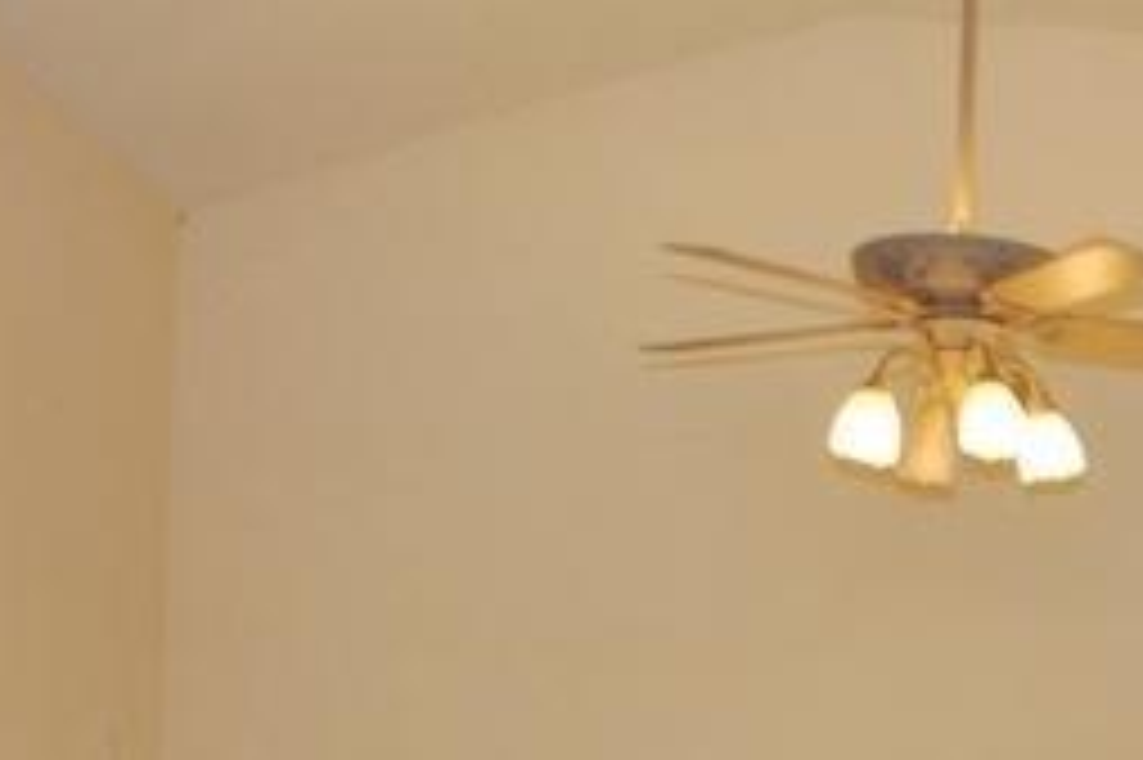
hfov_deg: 21.4
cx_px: 1539
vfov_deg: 15.3
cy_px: 969
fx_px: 2697
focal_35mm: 85
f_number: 4.5
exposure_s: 1/80
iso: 400
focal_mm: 18
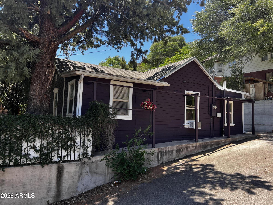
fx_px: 205
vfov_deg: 53.1
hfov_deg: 67.3
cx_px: 136
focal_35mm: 26
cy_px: 102
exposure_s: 1/791
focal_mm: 5.7
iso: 50
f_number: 1.5
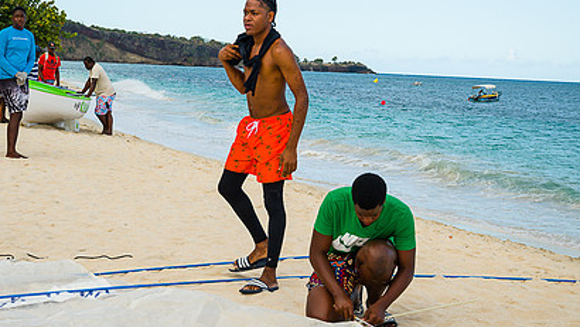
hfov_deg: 26.2
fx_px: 1246
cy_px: 132
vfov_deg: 14.9
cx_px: 269
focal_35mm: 81
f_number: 6.3
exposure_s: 1/320
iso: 125
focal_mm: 47
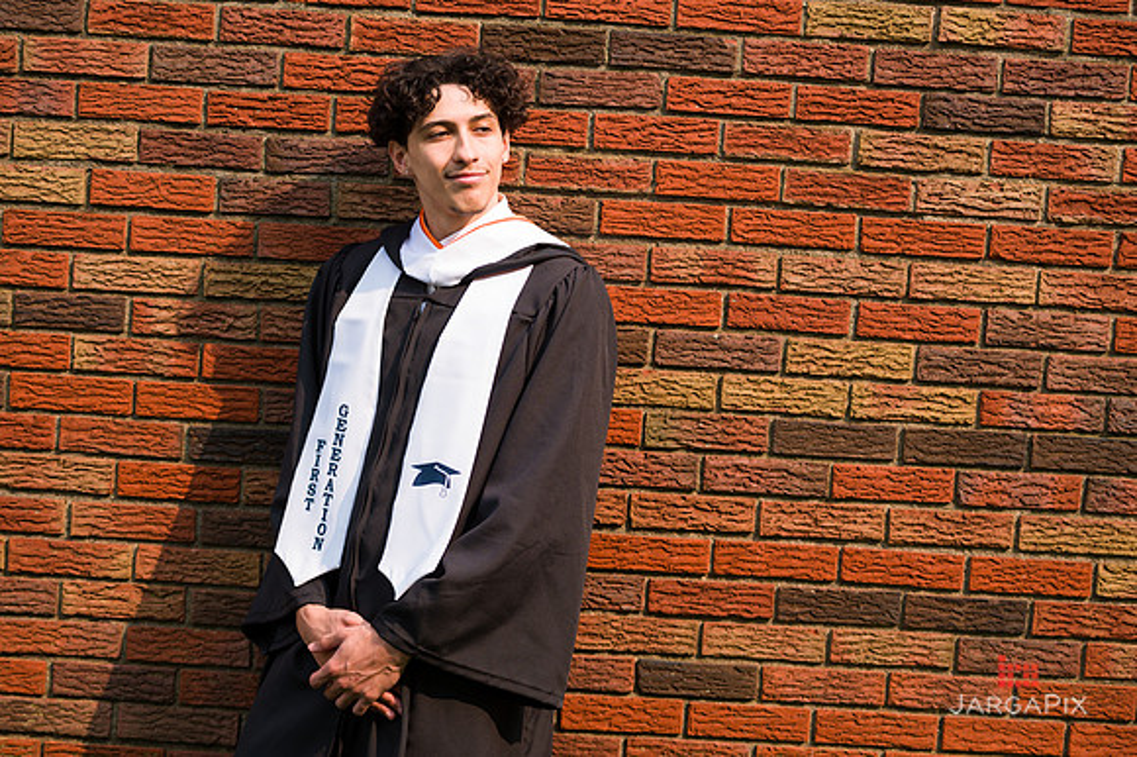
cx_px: 568
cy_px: 378
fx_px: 2462
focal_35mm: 78
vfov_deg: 17.5
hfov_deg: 26.0
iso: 200
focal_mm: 78
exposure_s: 1/1000
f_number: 3.2
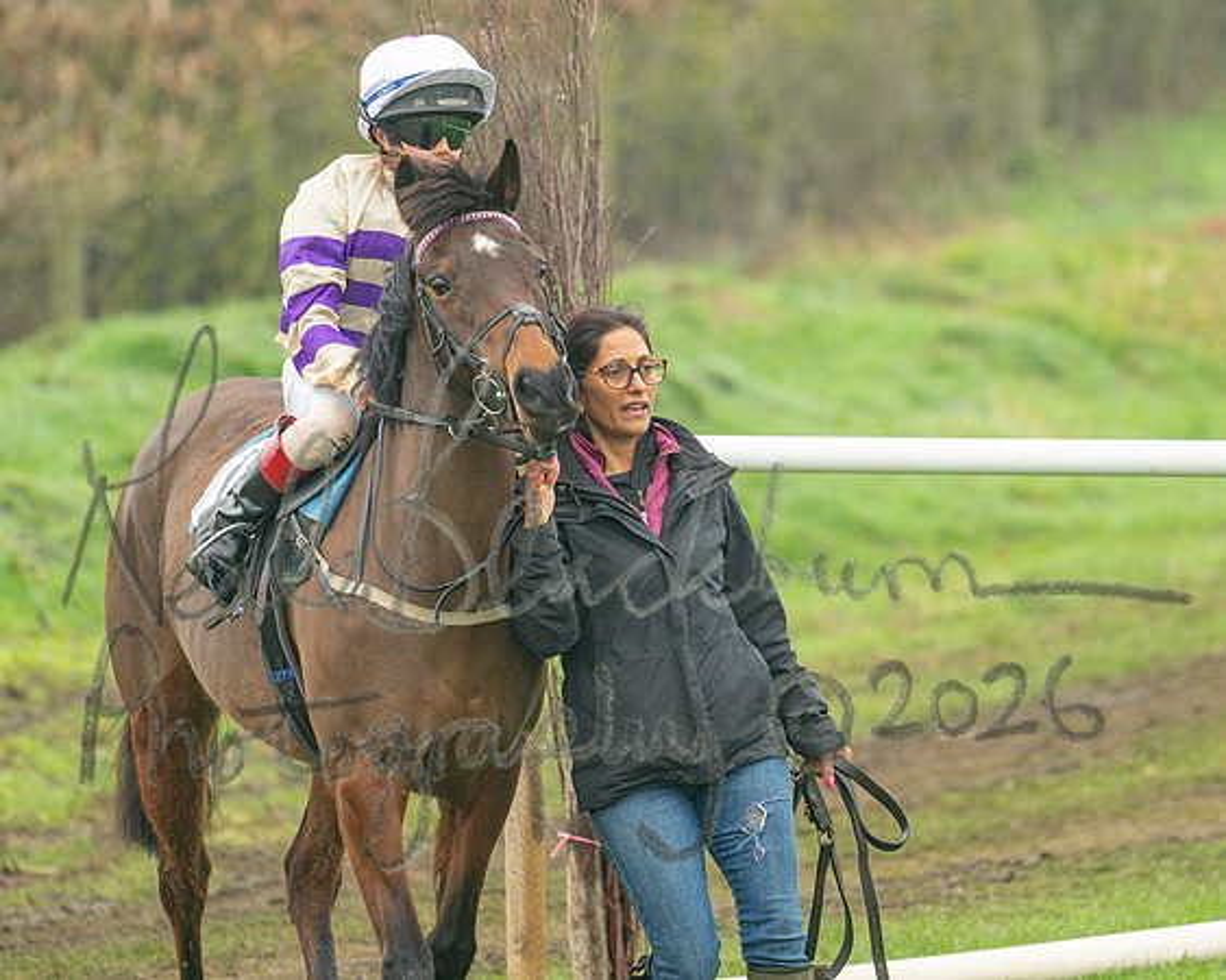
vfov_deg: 2.1
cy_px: 437
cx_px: 653
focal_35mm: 750
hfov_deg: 2.6
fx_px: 27191
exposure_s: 1/500
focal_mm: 400
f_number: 4.5
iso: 400
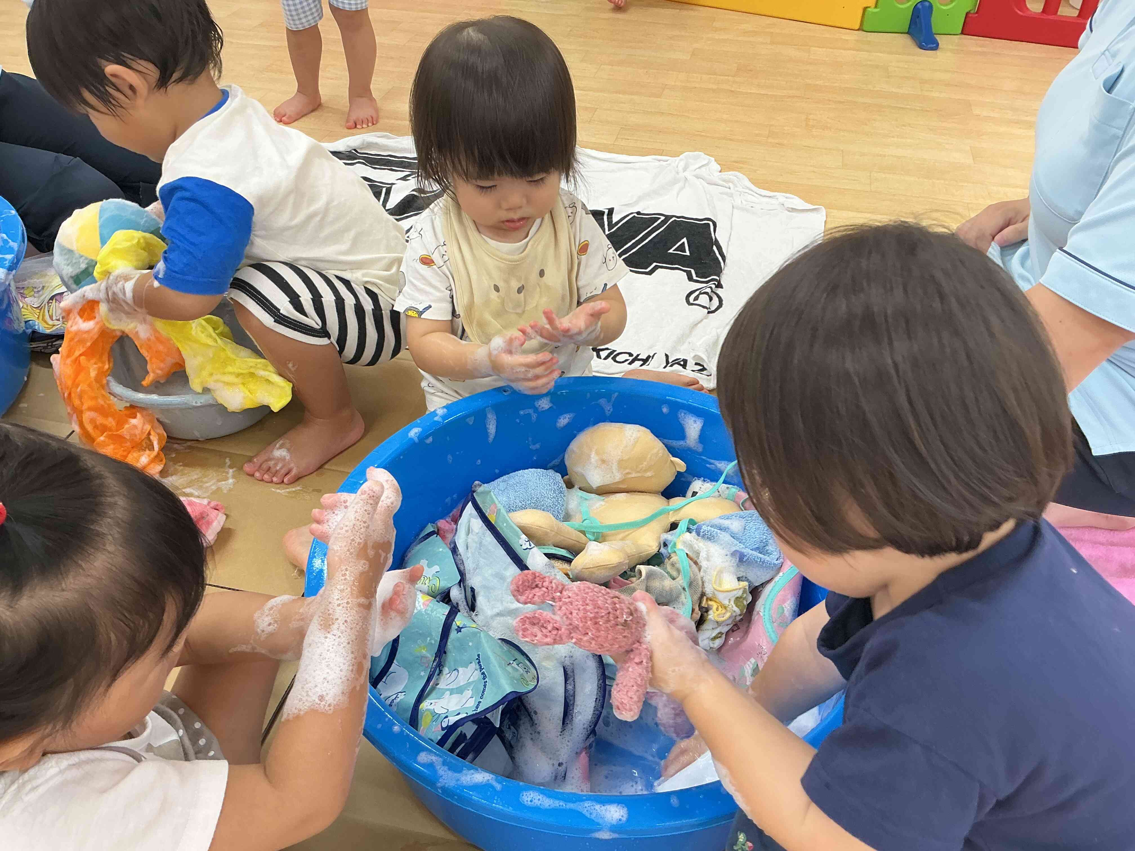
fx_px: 951
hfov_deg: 61.7
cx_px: 568
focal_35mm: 29
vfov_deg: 48.2
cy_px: 426
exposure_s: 1/60
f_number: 1.8
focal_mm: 3
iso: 40
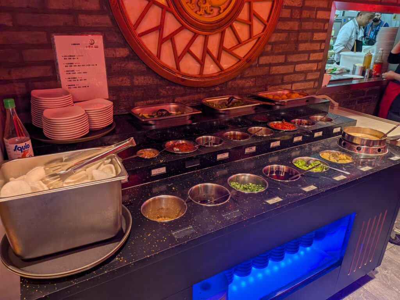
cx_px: 200
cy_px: 150
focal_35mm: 24
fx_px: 277
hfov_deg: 71.6
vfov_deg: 56.8
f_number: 1.7
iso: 34
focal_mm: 4.53
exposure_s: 1/181
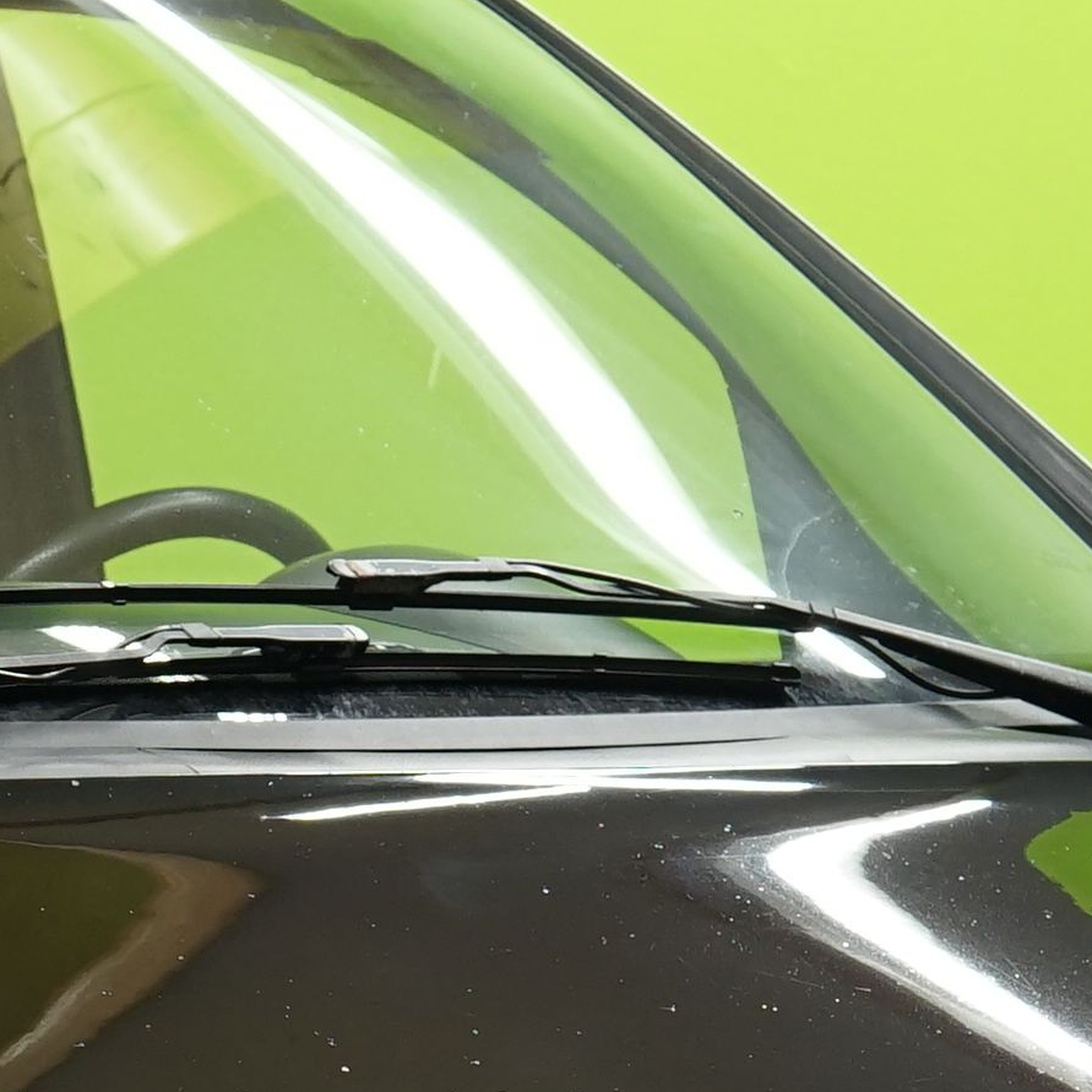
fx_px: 12456
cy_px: 1322
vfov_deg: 5.0
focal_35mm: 349
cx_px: -805
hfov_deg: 5.0
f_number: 5.6
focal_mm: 61
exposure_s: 1/15
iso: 500
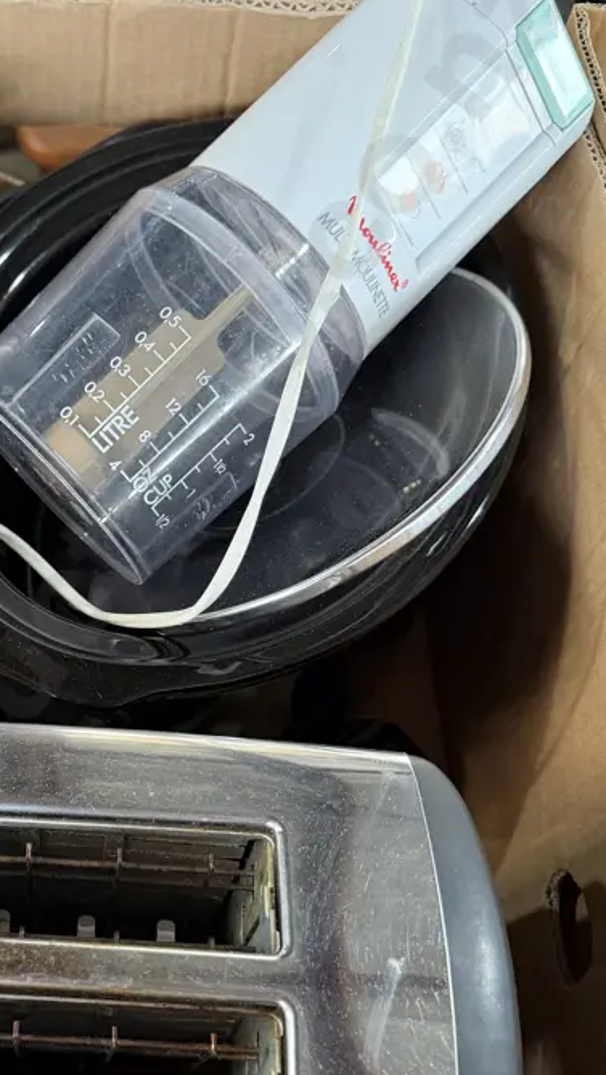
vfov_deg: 50.2
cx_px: 43
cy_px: 643
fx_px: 1141
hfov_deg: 28.4
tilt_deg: -58.1
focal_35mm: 40
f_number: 1.78
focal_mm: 6.76
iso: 250
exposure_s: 1/50
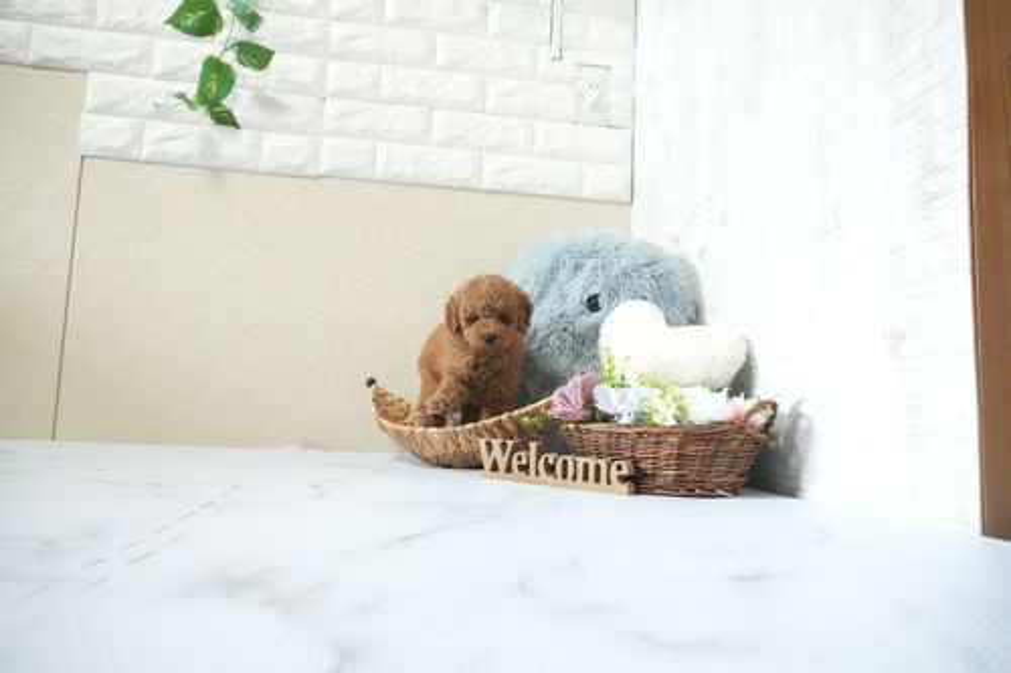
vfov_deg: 53.1
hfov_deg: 73.8
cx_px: 506
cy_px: 336
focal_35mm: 24
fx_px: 674
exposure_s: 1/400
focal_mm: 16
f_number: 5.6
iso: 16000
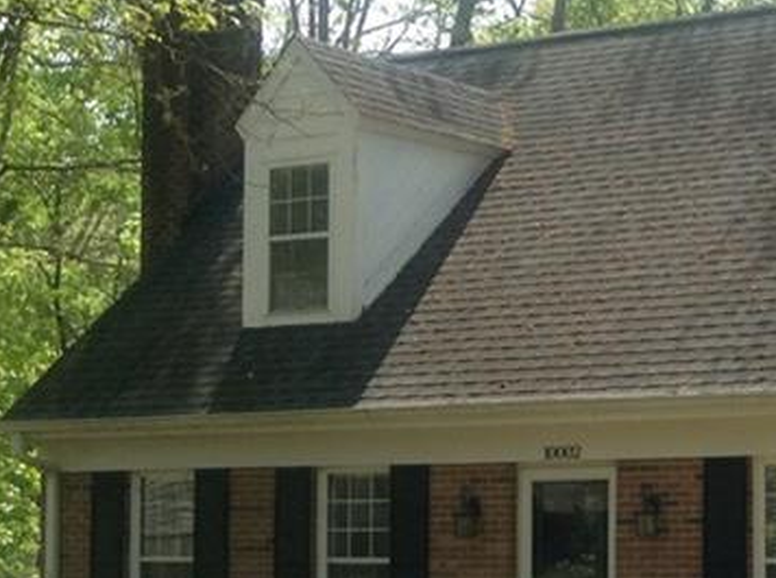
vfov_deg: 15.4
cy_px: 462
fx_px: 2124
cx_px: 955
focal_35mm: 95
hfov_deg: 19.4
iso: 25
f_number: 2.4
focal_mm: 3.3
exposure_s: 1/294
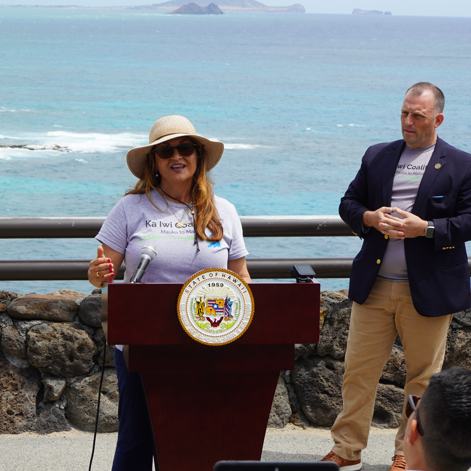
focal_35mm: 112
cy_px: 179
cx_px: 197
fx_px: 1724
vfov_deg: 15.5
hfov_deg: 15.5
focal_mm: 70
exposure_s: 1/160
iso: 100
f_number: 11
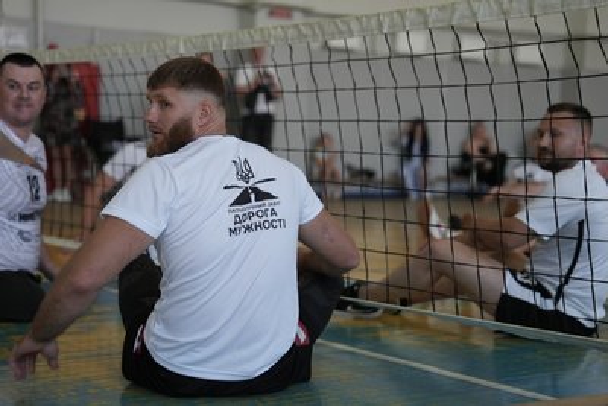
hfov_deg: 28.8
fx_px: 1183
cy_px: 203
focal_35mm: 70
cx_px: 304
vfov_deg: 19.5
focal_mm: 70
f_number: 2.8
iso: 800
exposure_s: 1/100
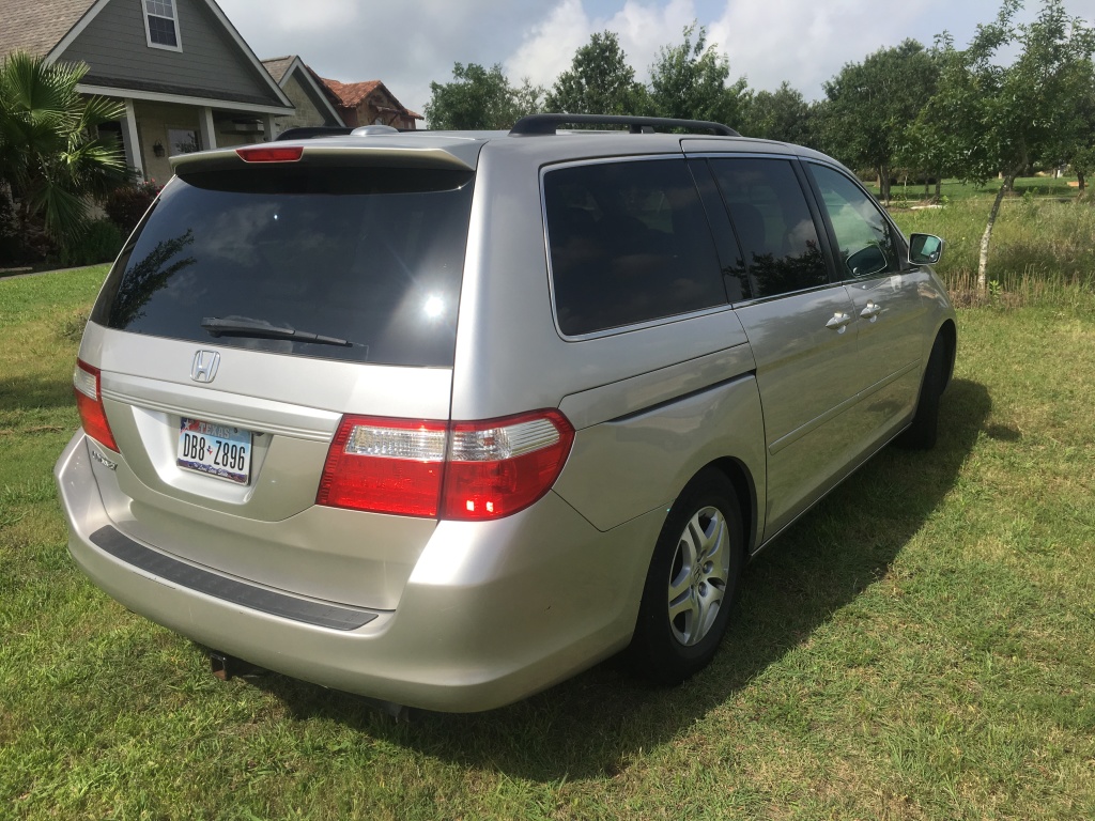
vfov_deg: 48.2
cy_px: 410
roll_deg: +4.1
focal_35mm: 29
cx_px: 548
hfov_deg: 61.7
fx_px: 917
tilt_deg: -11.6
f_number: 2.2
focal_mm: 4.15
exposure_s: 1/1876
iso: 25
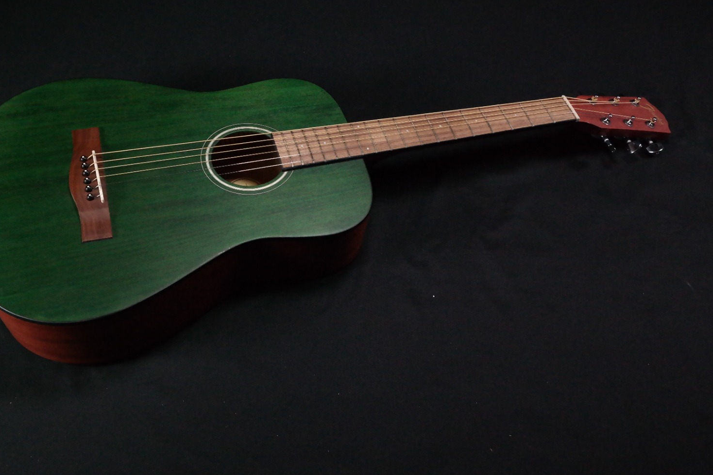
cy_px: 223
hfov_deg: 58.6
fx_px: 634
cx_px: 323
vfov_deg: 41.1
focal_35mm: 32
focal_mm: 19
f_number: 9
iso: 3200
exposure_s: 1/160
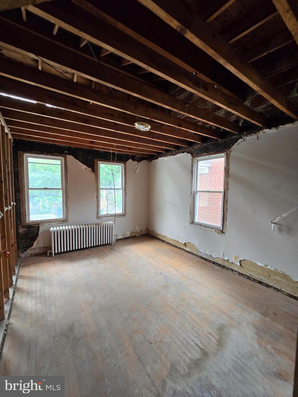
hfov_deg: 89.9
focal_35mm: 13
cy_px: 198
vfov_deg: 106.2
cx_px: 149
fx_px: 149
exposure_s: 1/60
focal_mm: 2.2
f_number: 2.2
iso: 160
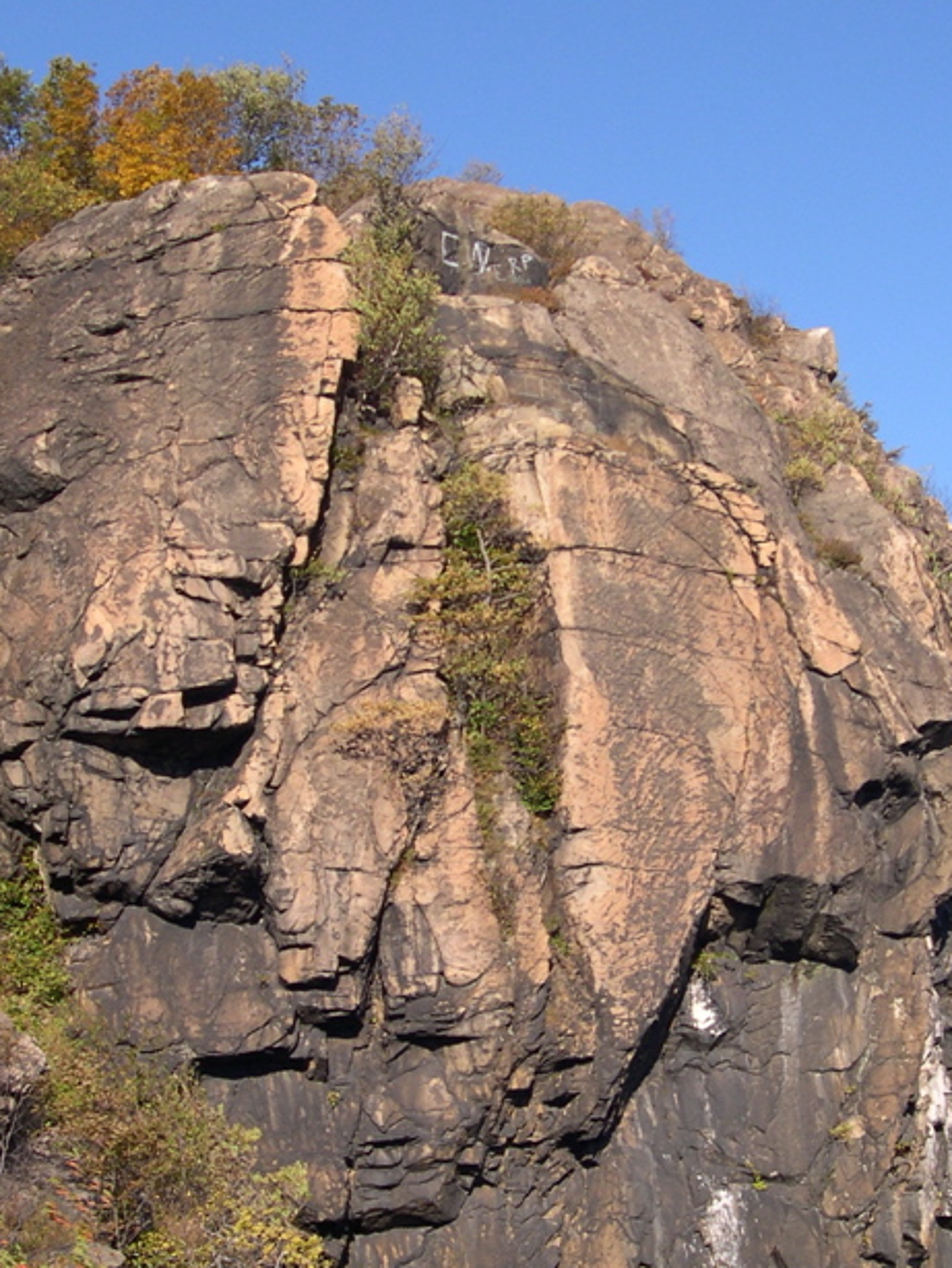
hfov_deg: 22.2
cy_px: 739
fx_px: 2418
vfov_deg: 29.3
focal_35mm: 66
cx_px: 607
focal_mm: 8
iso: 100
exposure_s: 1/122
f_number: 7.6
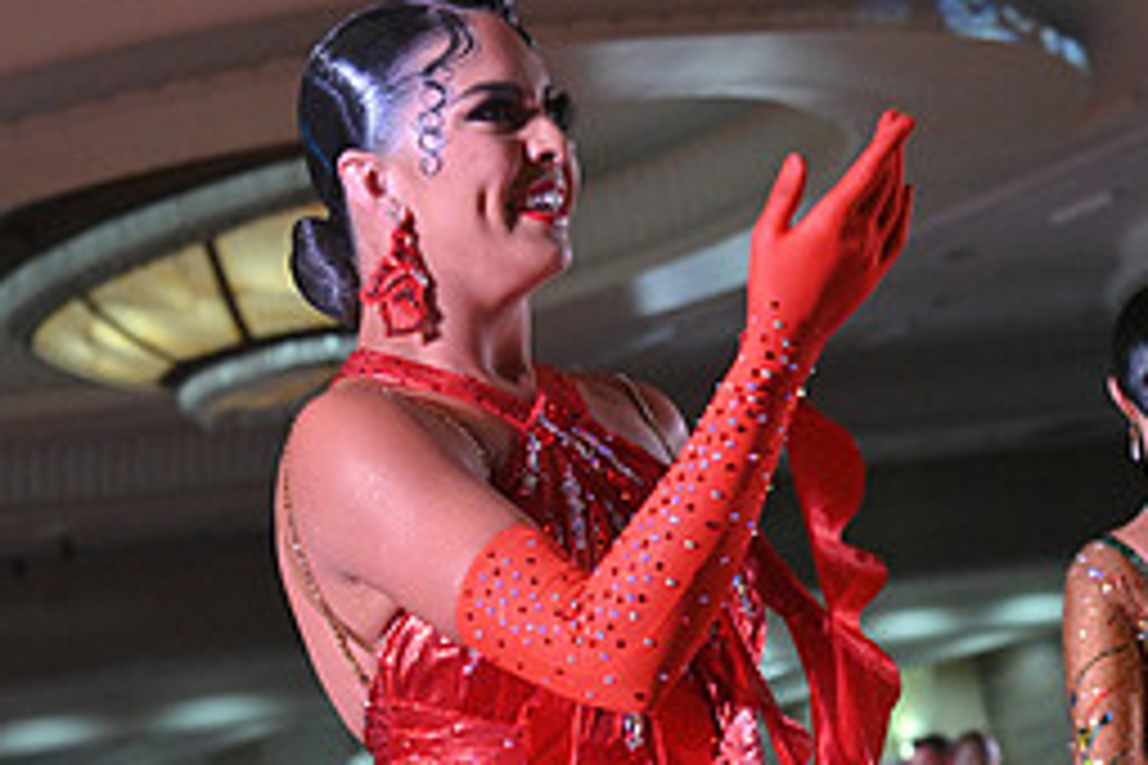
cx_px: 687
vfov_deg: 9.1
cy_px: 1058
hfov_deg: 13.9
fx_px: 4719
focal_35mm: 148
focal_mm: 65
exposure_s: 1/400
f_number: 5
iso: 4000
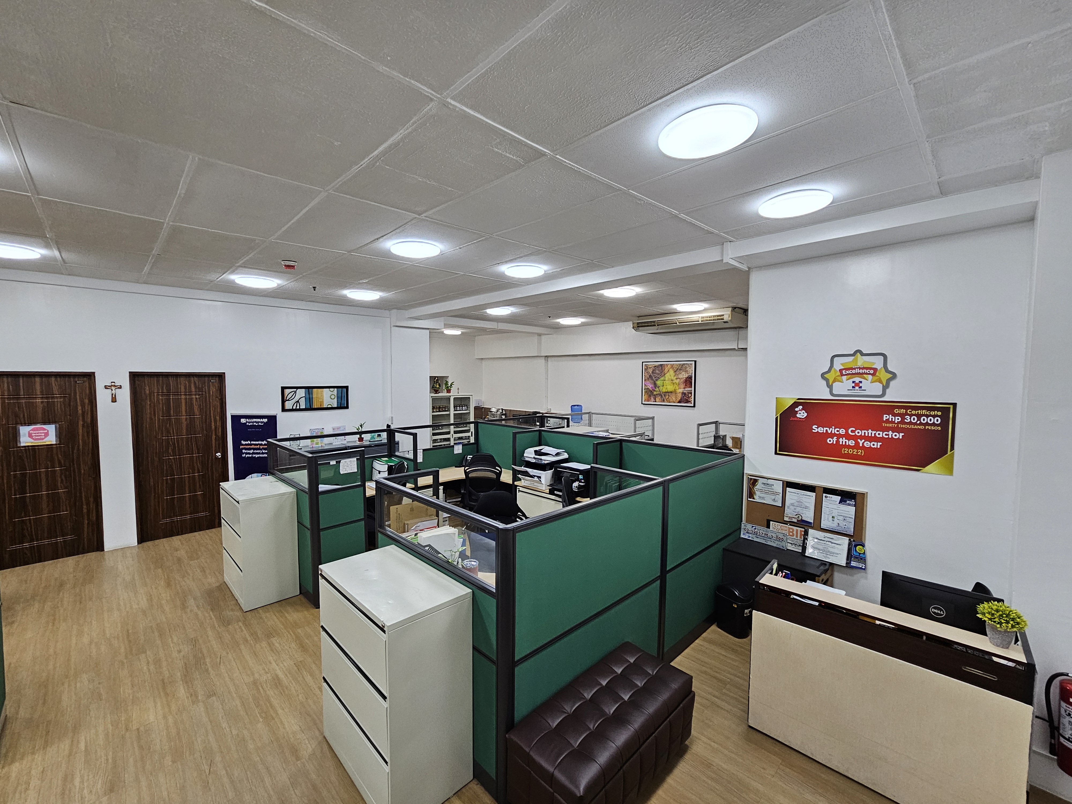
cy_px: 402
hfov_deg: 106.2
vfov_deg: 89.9
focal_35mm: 13
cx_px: 536
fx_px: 403
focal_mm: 2.2
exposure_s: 1/60
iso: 160
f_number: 2.2
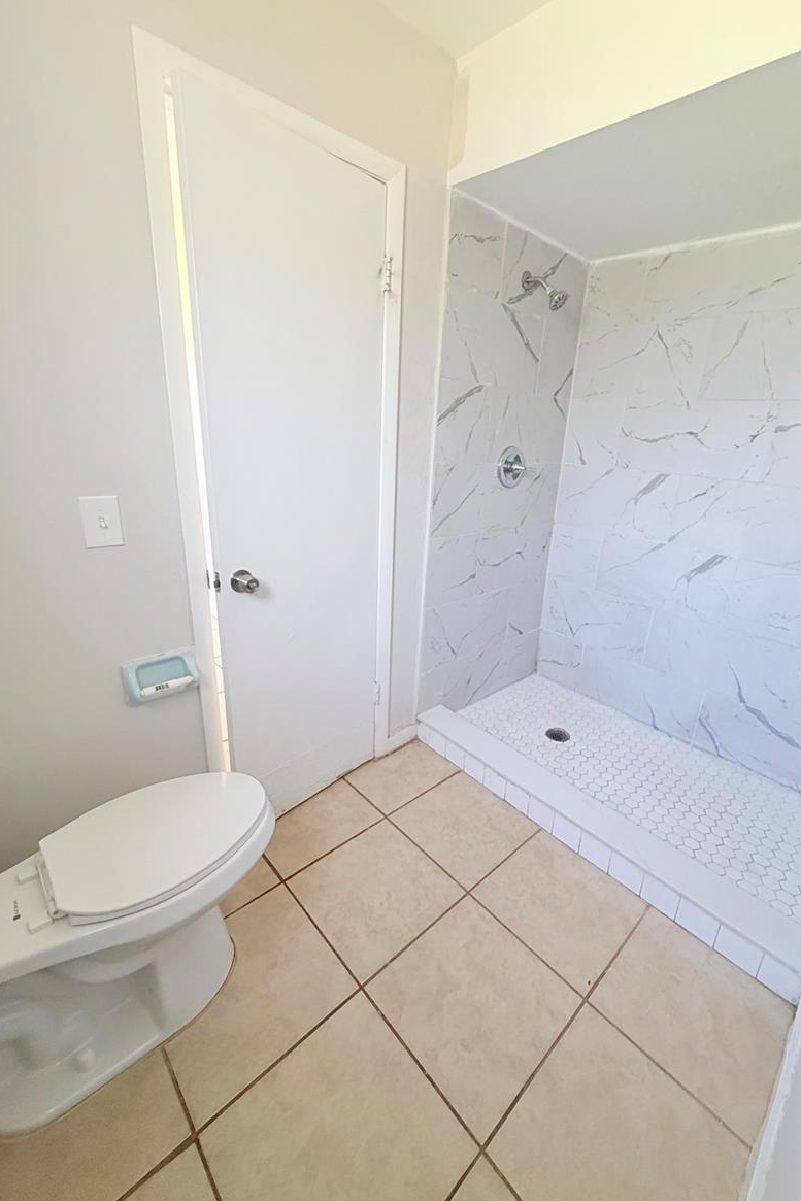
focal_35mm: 15
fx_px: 500
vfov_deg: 100.4
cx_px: 436
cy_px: 595
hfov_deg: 77.2
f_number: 2.2
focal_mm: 2.22
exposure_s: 1/74
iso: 320
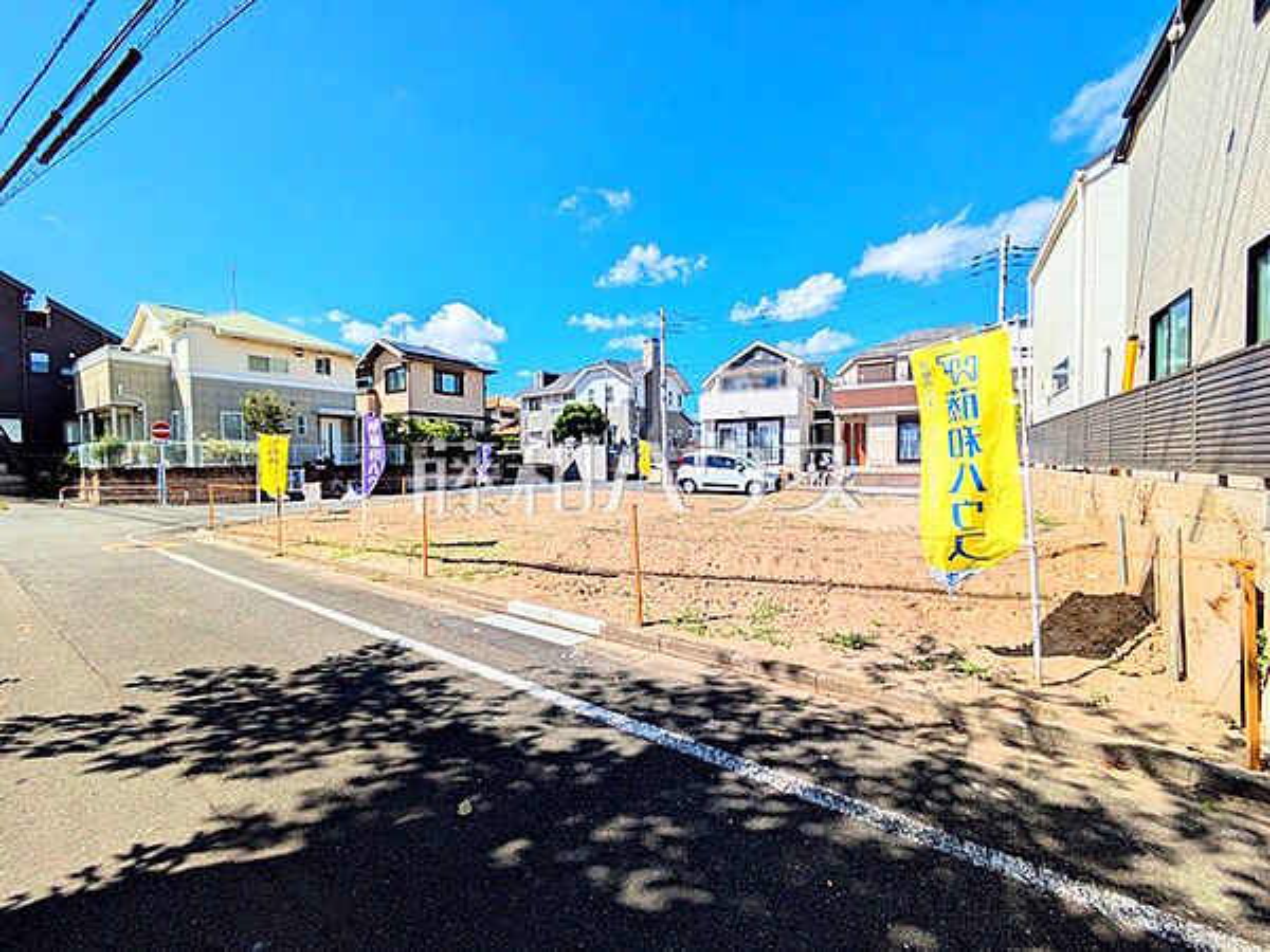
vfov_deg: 85.7
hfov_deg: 102.1
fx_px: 514
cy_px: 476
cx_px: 635
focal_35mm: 14
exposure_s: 1/1852
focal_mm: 1.83
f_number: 2.2
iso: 43
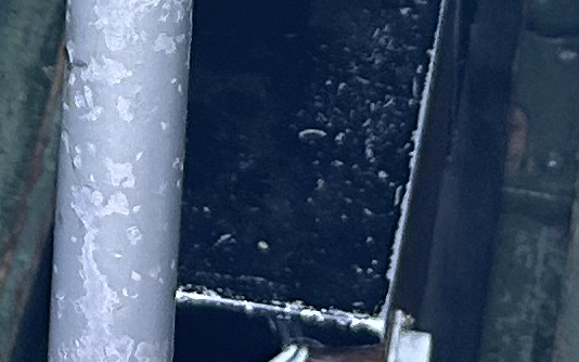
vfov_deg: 6.1
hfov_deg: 10.1
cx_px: 123
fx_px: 3283
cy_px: -493
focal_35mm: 208
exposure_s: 1/83
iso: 125
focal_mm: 5.7
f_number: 1.5
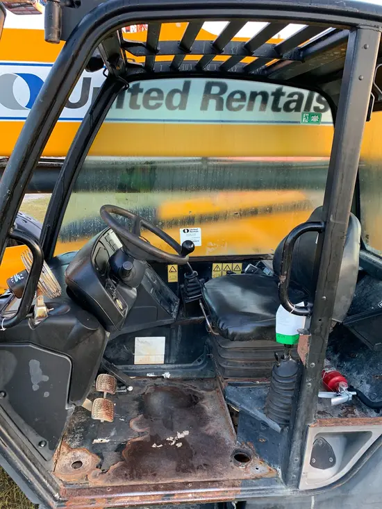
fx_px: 382
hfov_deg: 53.1
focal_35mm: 26
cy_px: 254
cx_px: 191
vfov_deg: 67.3
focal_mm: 4.25
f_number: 1.8
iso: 100
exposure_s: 1/70
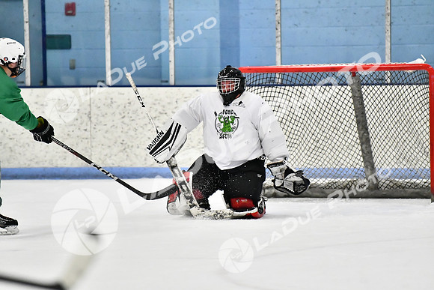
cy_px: 145
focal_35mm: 285
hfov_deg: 7.2
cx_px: 217
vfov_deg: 4.8
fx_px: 3436
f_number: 2.8
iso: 6400
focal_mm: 190
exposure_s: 1/1600
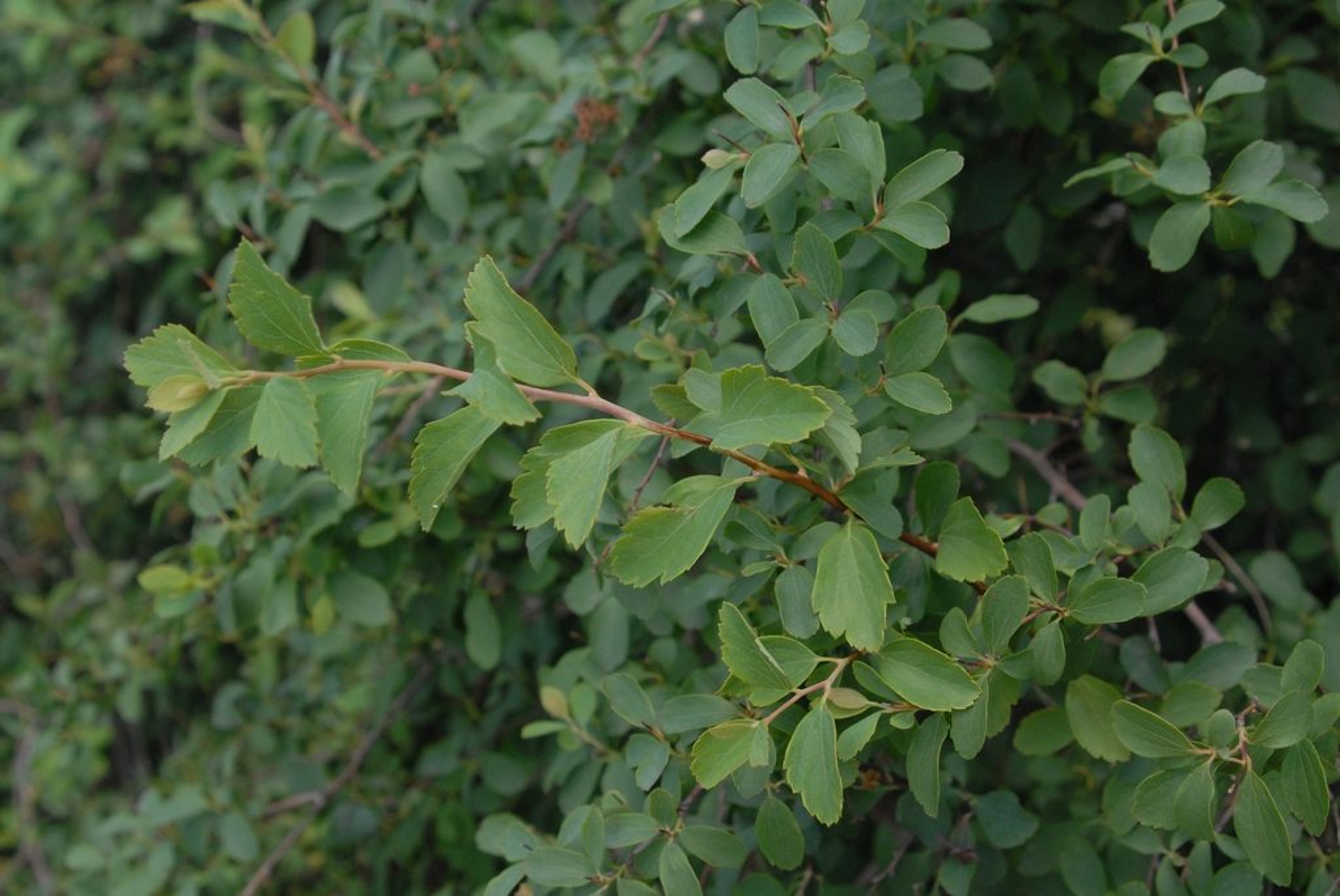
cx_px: 670
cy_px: 448
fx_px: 2124
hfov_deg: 35.0
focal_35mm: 57
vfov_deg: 23.8
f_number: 8
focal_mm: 38
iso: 400
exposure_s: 1/200
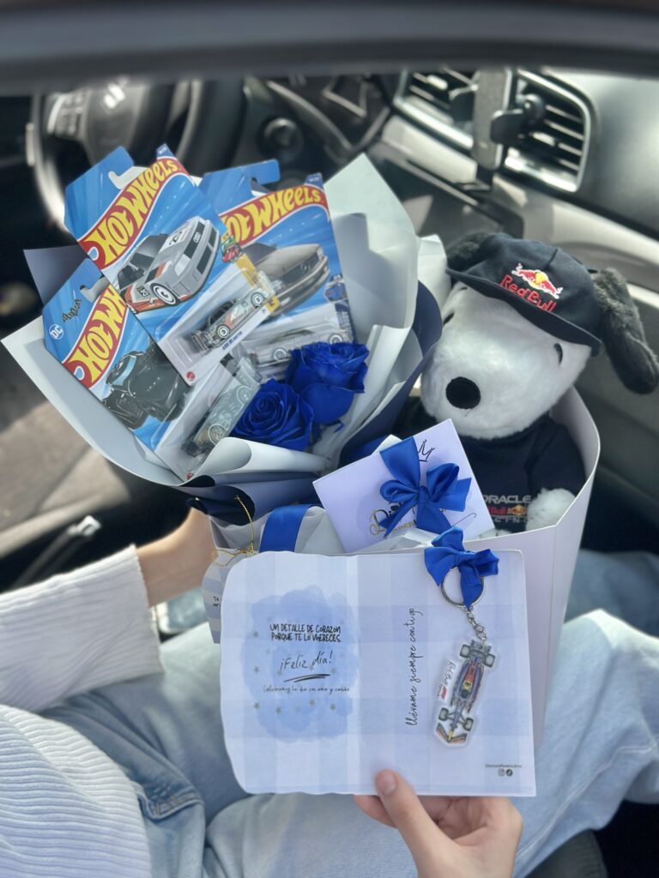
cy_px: 439
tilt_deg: -35.3
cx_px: 330
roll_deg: -1.2
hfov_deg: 30.3
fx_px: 1218
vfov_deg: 39.7
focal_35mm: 48
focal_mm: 6.86
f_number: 1.78
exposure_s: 1/1639
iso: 80
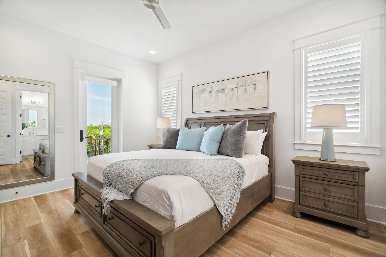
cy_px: 128
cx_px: 193
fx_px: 161
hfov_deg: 100.4
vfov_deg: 77.3
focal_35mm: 15
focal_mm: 10
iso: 400
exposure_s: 1/60
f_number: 9
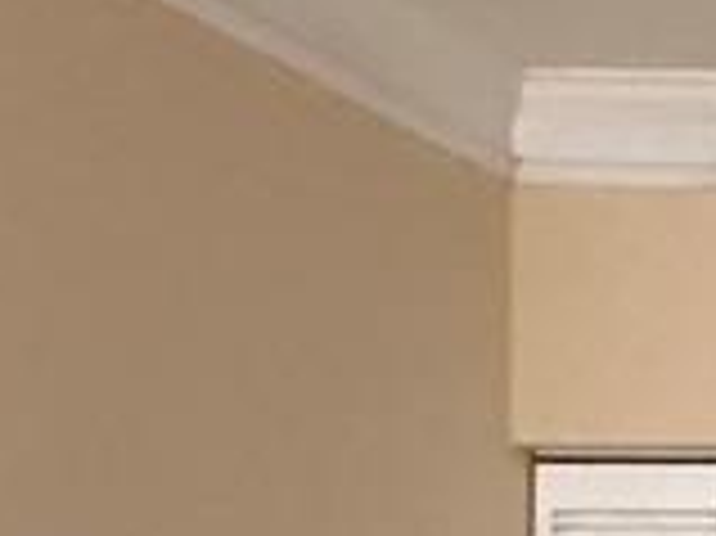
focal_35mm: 90
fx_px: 1860
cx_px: 1747
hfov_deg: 14.2
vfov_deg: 15.3
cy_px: 775
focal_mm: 2.22
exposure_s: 1/60
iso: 800
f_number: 2.2
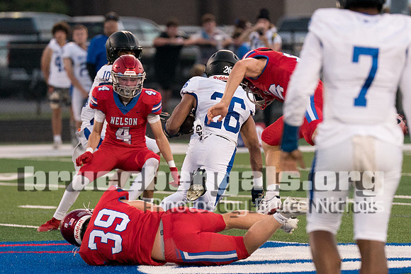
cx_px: 210
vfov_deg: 3.4
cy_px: 124
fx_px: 4602
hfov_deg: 5.1
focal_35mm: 403
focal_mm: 200
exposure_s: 1/2000
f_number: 2.8
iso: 4000
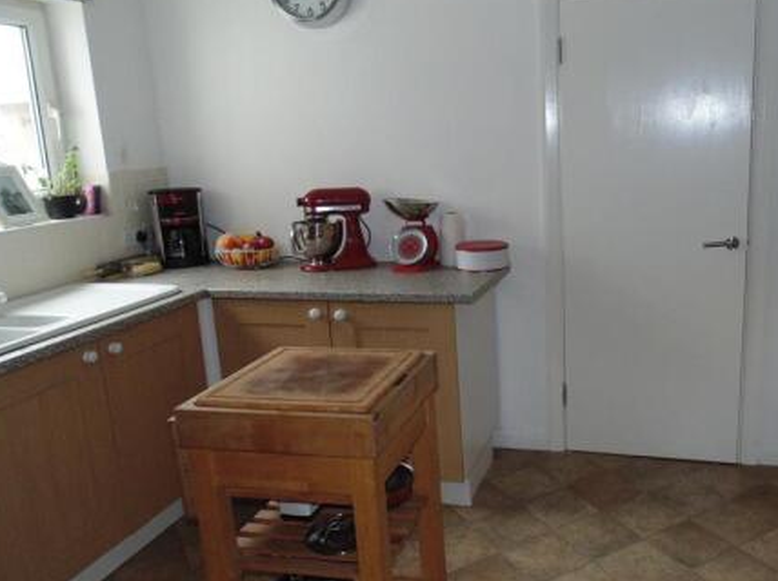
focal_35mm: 30
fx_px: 673
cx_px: 508
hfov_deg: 58.9
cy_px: 284
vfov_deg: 46.7
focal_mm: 4
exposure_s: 1/30
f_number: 3.1
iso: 200
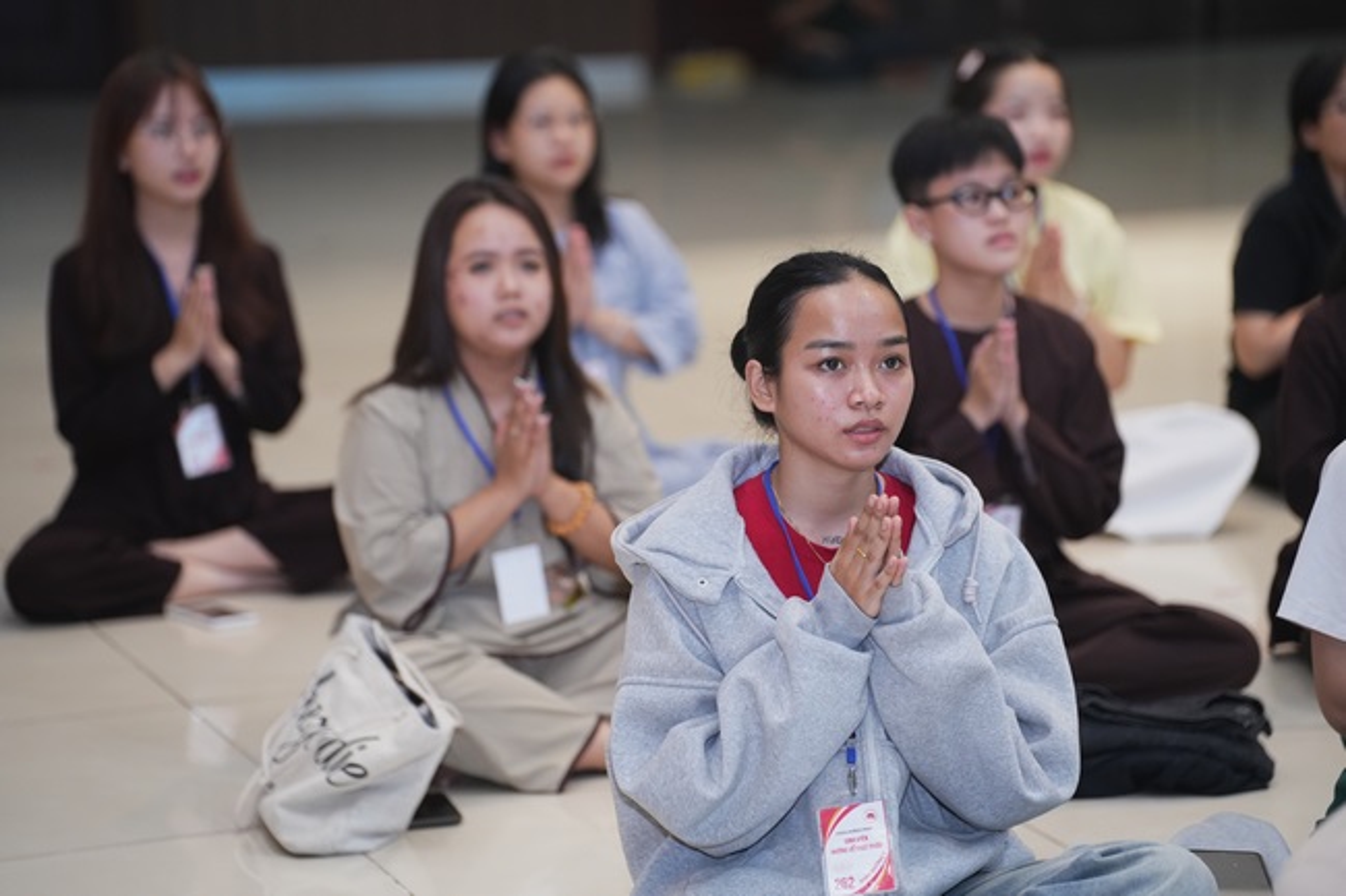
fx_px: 4597
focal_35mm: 123
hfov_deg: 16.7
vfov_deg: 11.1
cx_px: 673
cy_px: 448
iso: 2000
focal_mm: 123
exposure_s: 1/200
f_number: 2.8
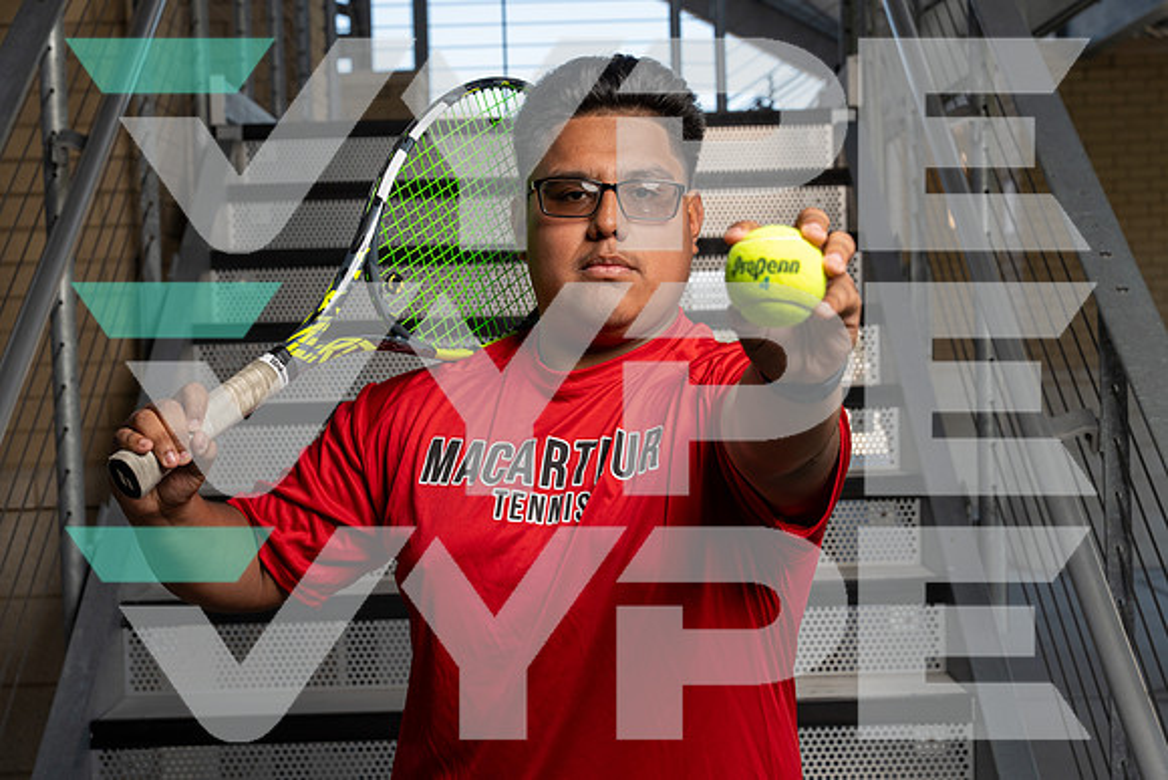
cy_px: 390
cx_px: 584
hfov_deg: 28.8
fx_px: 2272
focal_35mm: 70
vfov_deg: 19.5
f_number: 8
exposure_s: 1/250
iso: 200
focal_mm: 70
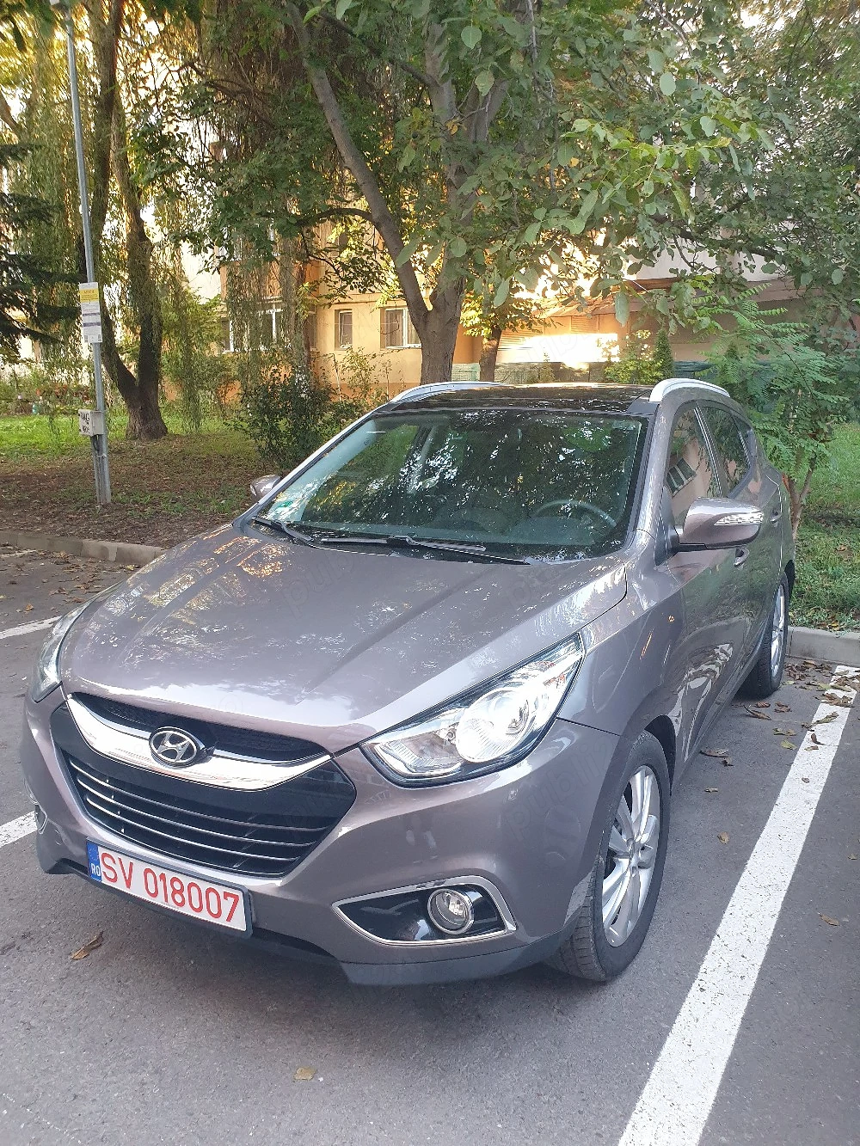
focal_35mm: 26
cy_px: 573
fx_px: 861
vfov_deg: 67.3
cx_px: 430
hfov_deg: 53.1
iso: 200
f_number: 2.4
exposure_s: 1/50
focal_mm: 4.3
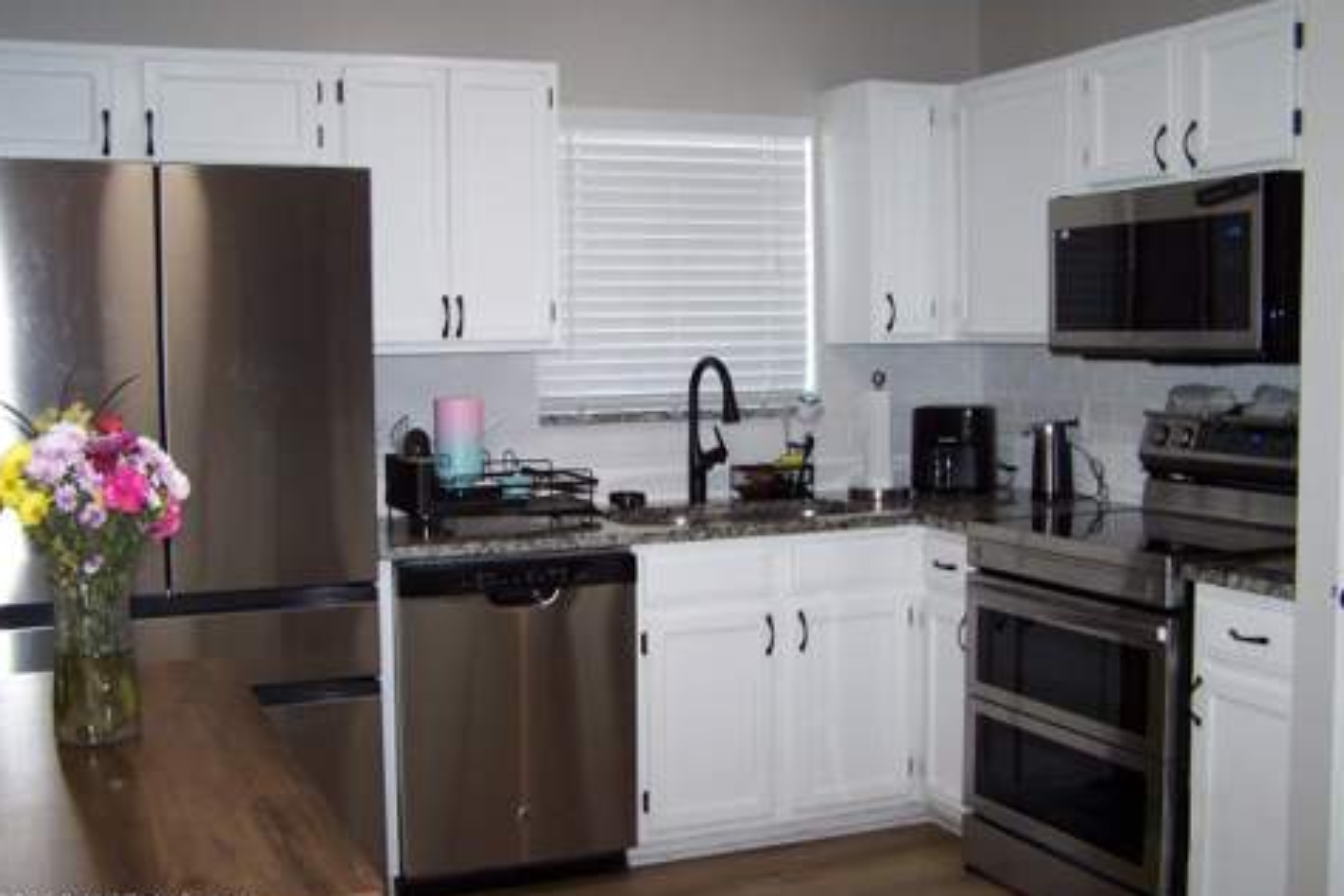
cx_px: 666
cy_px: 442
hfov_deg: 48.5
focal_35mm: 40
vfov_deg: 33.4
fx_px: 1493
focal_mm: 6.3
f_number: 2.8
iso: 140
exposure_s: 1/60
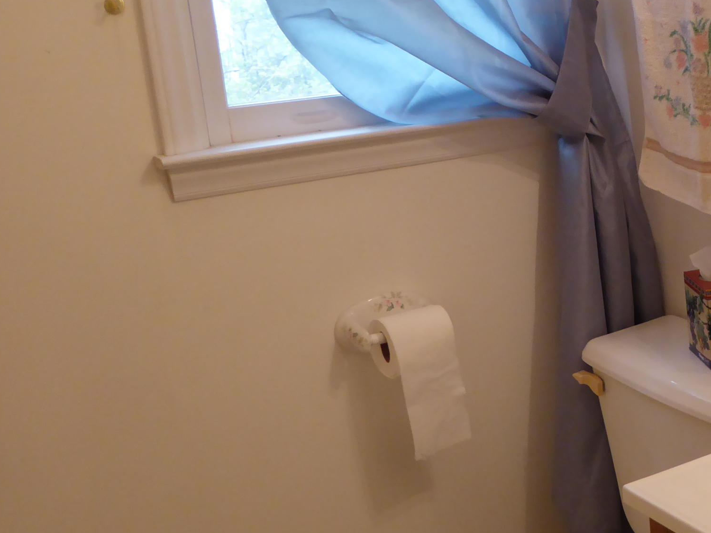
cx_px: 682
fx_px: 1191
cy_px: 247
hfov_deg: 31.2
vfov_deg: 25.2
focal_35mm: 58
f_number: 3.5
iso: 250
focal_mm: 5
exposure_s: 1/60
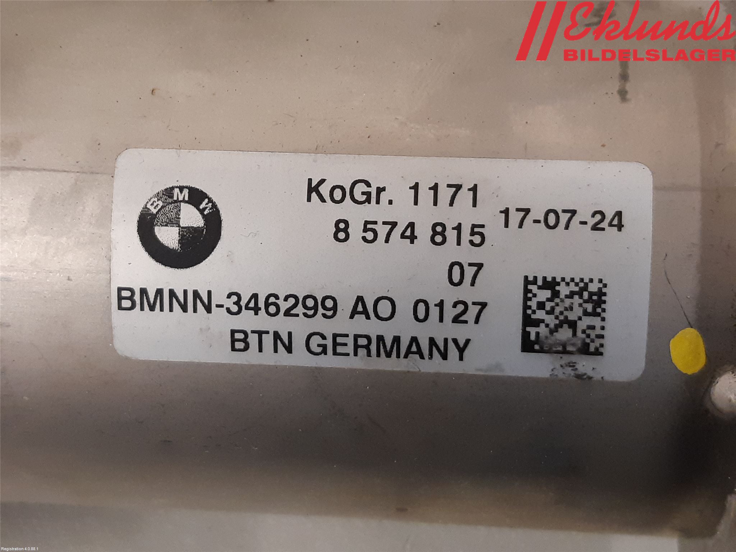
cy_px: 276
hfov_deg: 67.3
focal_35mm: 26
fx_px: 553
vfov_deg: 53.1
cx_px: 368
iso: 250
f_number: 1.7
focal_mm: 3.93
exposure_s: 1/50
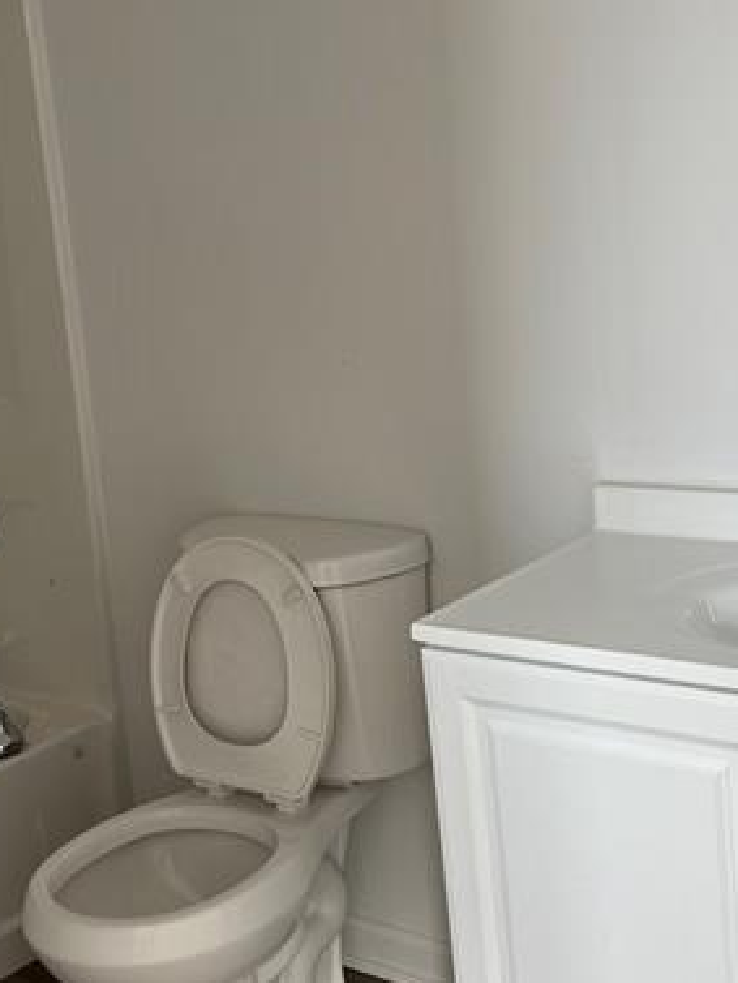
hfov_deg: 27.5
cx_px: 300
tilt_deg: -14.9
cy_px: 495
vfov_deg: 36.2
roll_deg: +5.5
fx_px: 1506
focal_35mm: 53
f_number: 1.5
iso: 64
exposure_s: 1/121
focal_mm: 5.7
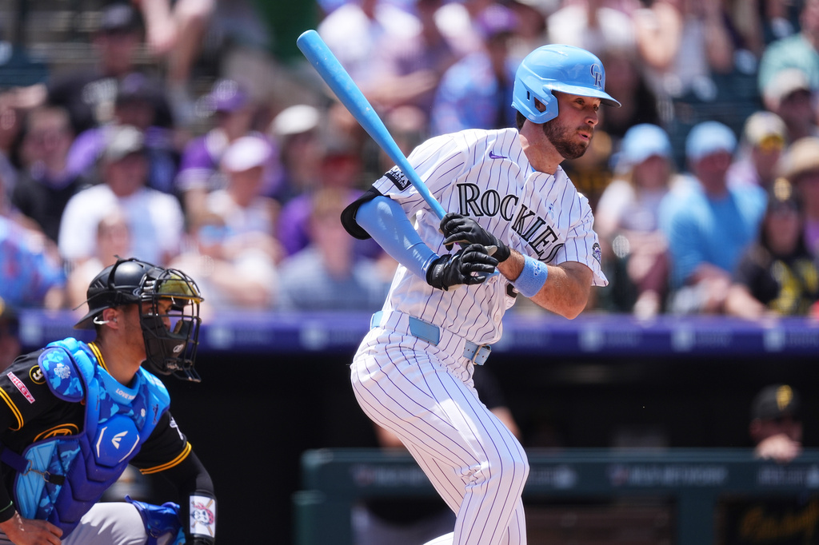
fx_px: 13645
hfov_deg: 3.4
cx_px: 410
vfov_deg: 2.3
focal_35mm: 600
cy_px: 272
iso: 400
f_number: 4
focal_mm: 600
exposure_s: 1/3200
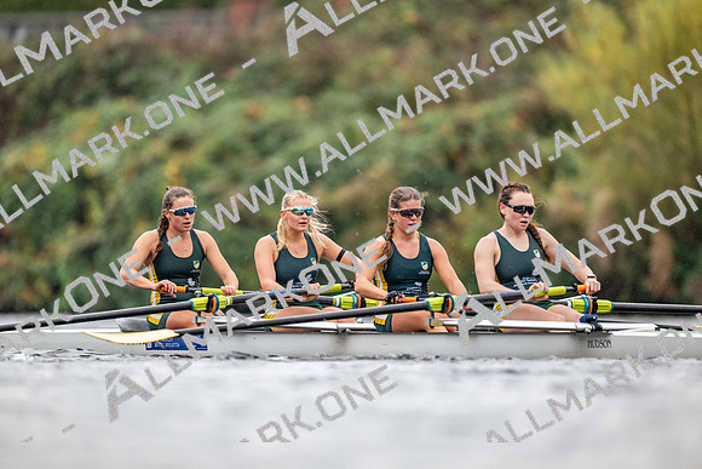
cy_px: 234
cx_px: 351
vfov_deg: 2.3
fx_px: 11702
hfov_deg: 3.4
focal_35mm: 600
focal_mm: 600
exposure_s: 1/2500
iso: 3600
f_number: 4
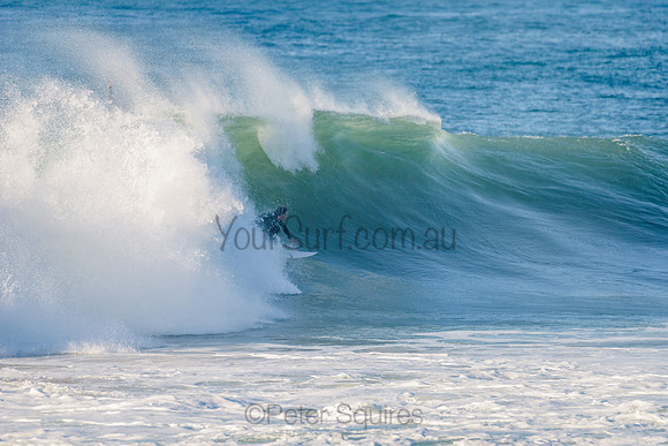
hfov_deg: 4.1
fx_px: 9280
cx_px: 334
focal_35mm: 500
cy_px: 223
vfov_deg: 2.8
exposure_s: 1/1600
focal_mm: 500
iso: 200
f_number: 5.6
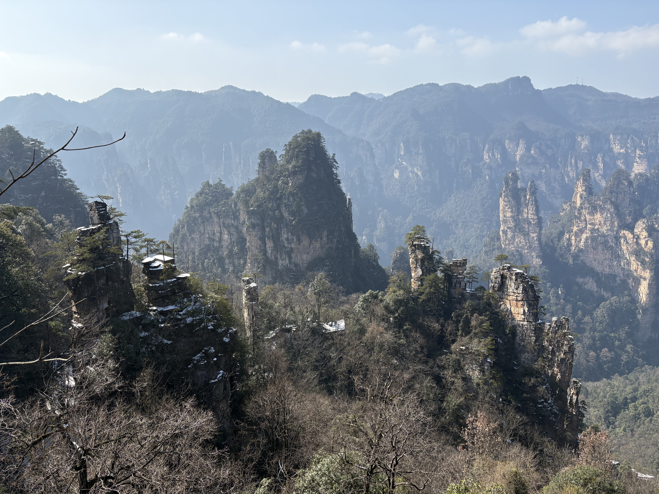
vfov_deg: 53.1
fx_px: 495
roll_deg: +0.2
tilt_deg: -12.2
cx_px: 330
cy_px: 247
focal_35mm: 26
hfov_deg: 67.3
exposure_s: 1/3125
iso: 64
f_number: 1.6
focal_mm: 5.96
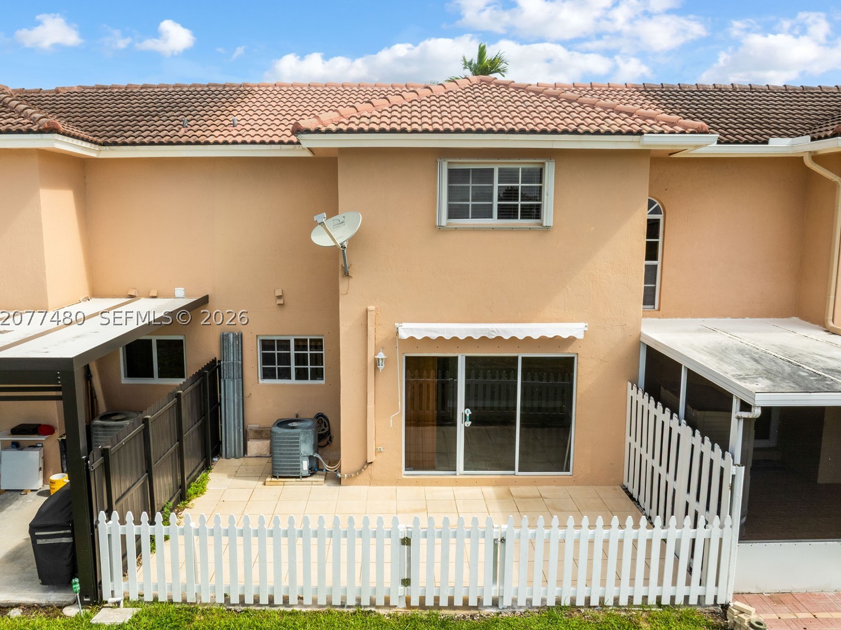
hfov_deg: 67.3
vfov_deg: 53.0
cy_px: 317
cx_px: 423
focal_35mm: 26
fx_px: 631
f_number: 8
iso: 100
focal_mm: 12.29
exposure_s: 1/200
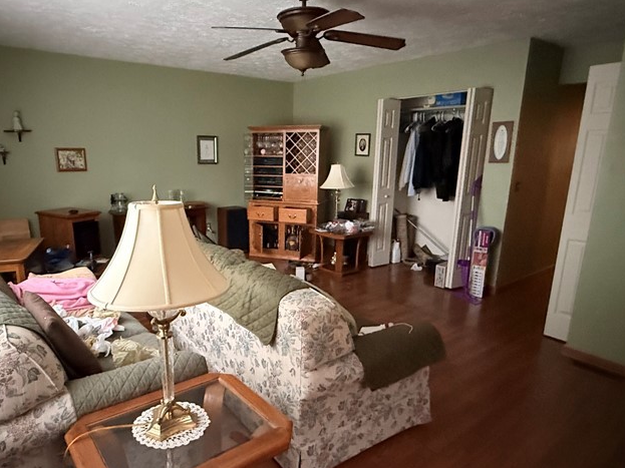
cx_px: 269
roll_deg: -0.4
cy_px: 254
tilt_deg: -14.4
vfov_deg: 58.8
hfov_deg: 73.5
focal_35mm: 23
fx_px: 415
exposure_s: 1/30
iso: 1250
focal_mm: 2.22
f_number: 2.2
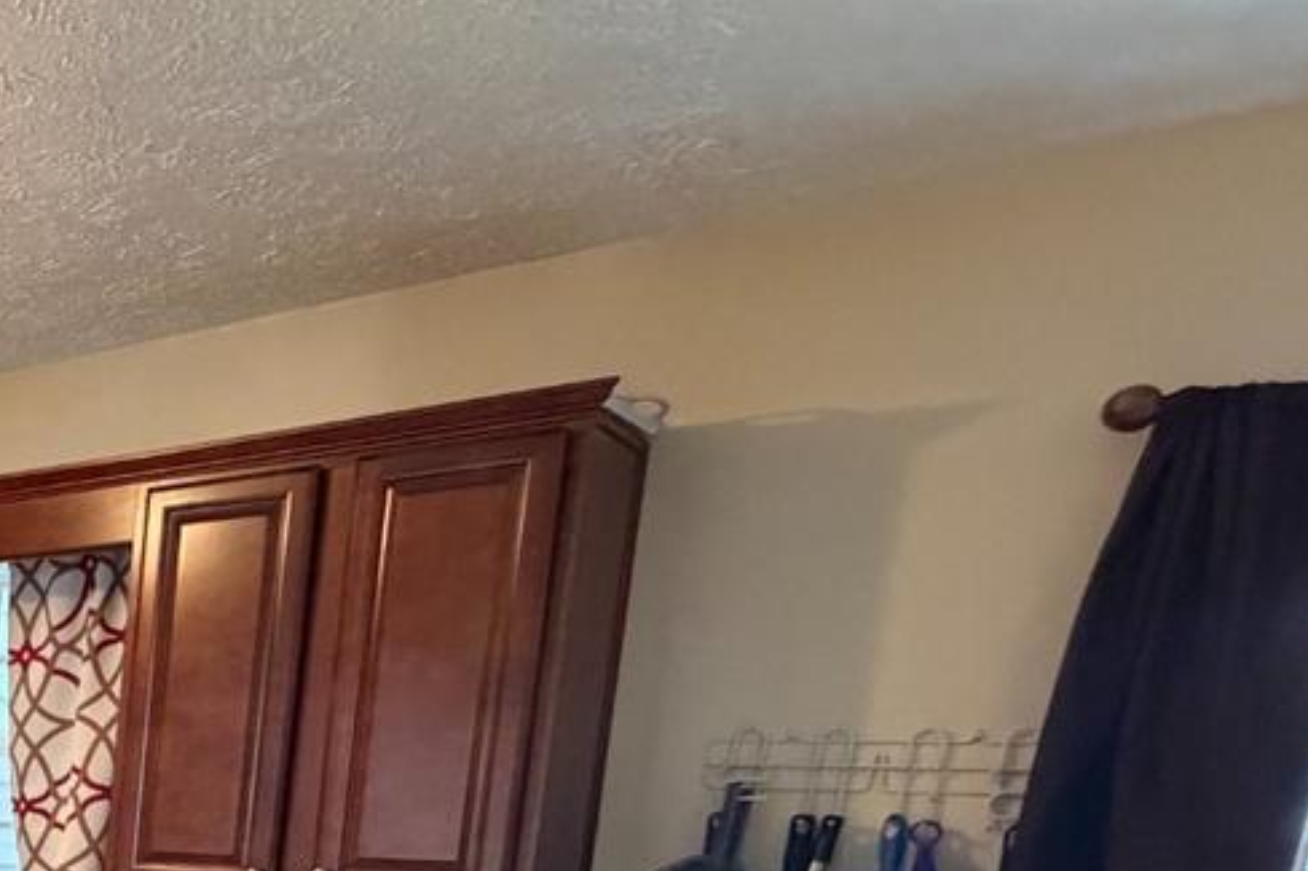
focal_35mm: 43
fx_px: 1562
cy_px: 1059
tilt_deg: -9.4
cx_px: -499
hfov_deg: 31.5
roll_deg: -1.7
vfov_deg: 27.3
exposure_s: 1/60
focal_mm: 2.22
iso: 640
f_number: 2.2
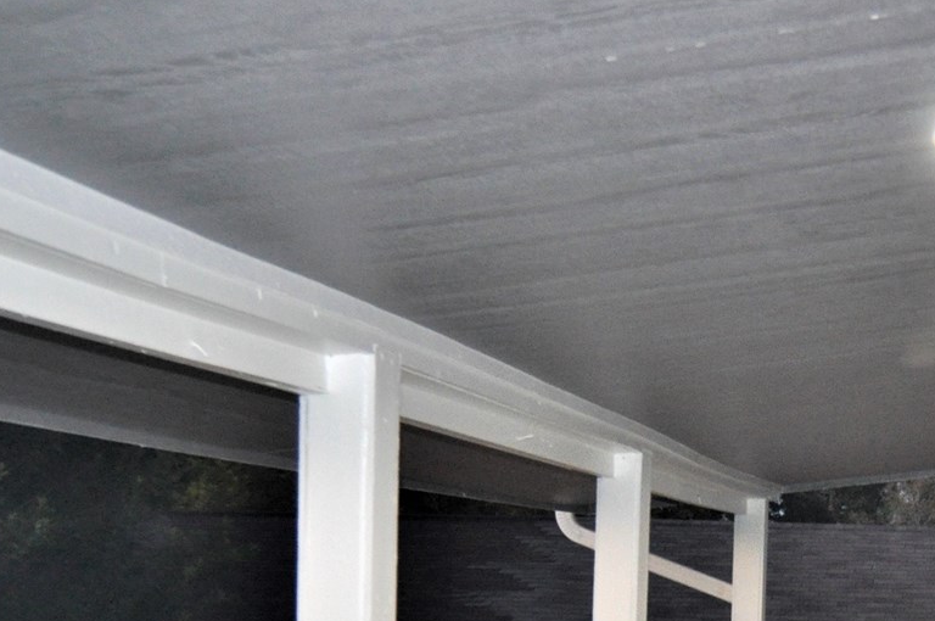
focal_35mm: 51
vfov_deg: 24.1
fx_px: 1323
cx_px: 827
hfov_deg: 36.7
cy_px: 739
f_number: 4
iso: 800
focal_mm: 12
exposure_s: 1/60
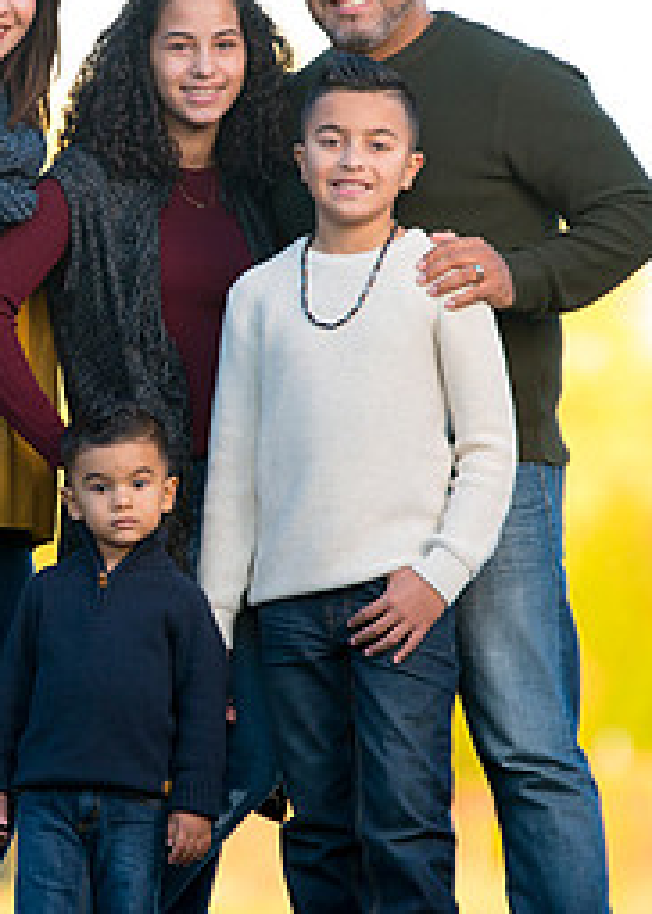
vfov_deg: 3.9
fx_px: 13410
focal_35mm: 517
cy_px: 412
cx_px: 92
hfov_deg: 2.8
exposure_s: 1/500
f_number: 3.2
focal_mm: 200
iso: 640
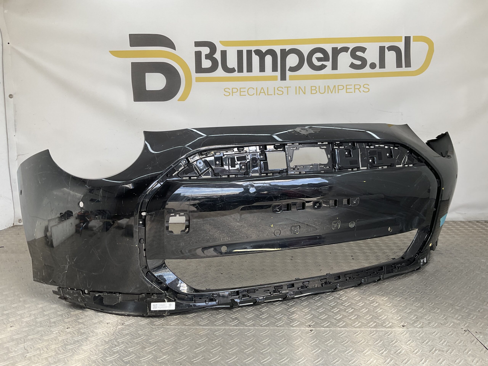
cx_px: 244
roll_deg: +0.3
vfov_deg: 48.2
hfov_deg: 61.7
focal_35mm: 29
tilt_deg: -7.6
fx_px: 409
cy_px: 183
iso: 16
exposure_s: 1/236
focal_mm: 3
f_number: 1.8
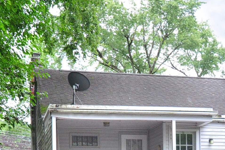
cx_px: 191
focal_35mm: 91
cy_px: 202
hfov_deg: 22.0
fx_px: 568
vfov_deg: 14.3
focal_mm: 20
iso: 1000
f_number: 8
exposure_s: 1/160
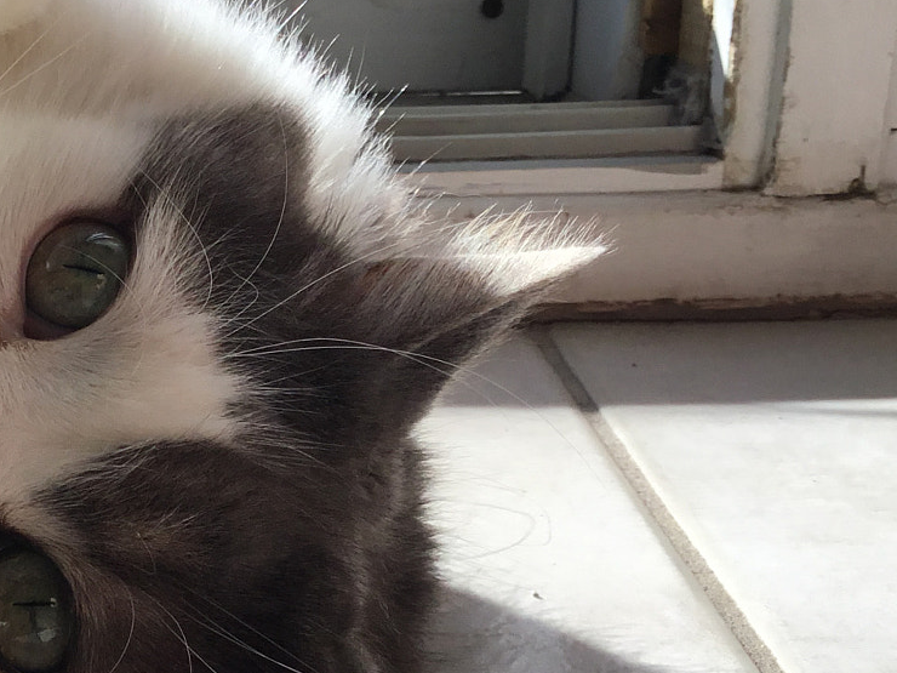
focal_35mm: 67
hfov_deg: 28.4
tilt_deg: -22.0
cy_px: 517
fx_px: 1736
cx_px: 179
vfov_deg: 21.7
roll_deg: -0.3
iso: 25
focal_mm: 3.3
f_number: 2.4
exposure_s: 1/574
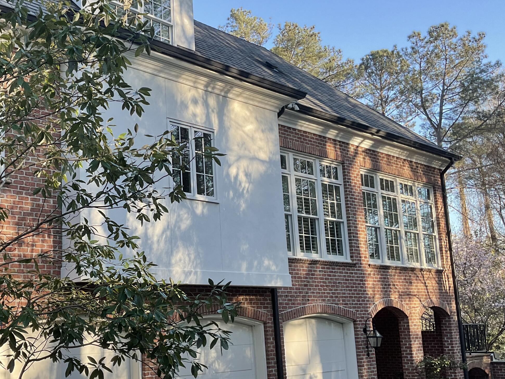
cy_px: 210
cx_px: 140
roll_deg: +2.2
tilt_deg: +10.0
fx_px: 657
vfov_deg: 32.2
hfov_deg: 41.1
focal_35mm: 45
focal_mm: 3
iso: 16
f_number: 1.8
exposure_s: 1/179
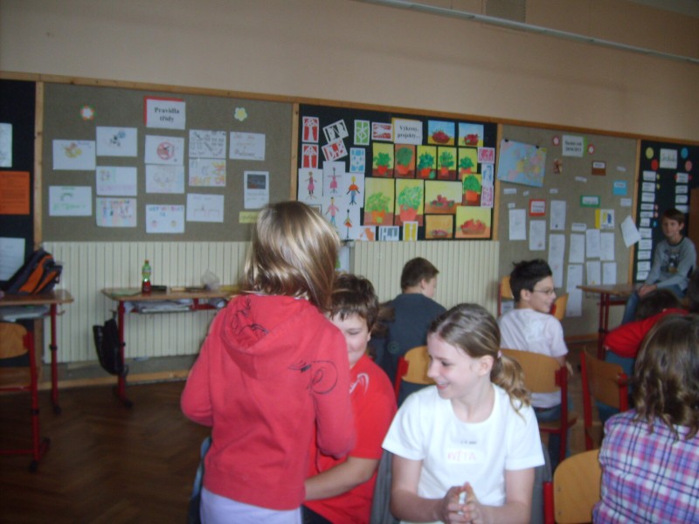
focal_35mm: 35
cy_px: 262
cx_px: 350
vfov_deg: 40.7
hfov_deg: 52.6
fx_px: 707
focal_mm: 5.8
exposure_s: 1/45
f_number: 2.8
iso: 100
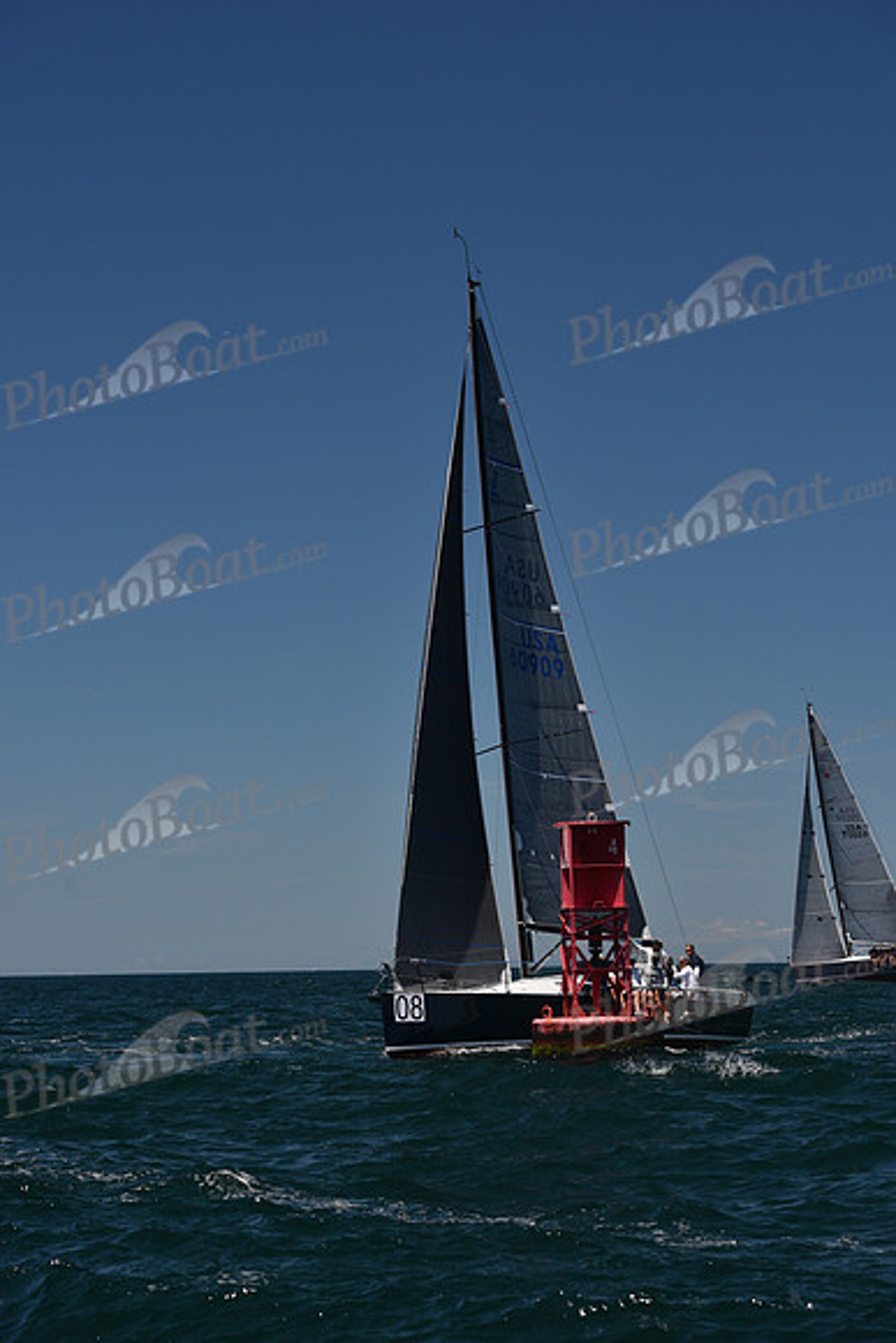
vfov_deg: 23.9
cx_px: 448
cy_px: 672
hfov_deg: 16.1
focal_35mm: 85
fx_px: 3171
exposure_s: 1/800
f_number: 7.1
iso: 250
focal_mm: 85
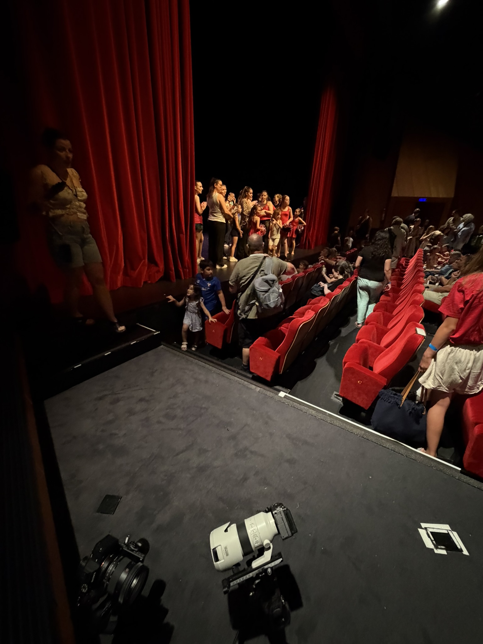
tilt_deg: -22.6
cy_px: 322
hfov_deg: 85.7
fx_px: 260
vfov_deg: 102.1
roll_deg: -3.3
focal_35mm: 14
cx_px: 242
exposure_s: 1/59
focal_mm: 2.22
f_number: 2.2
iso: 1000
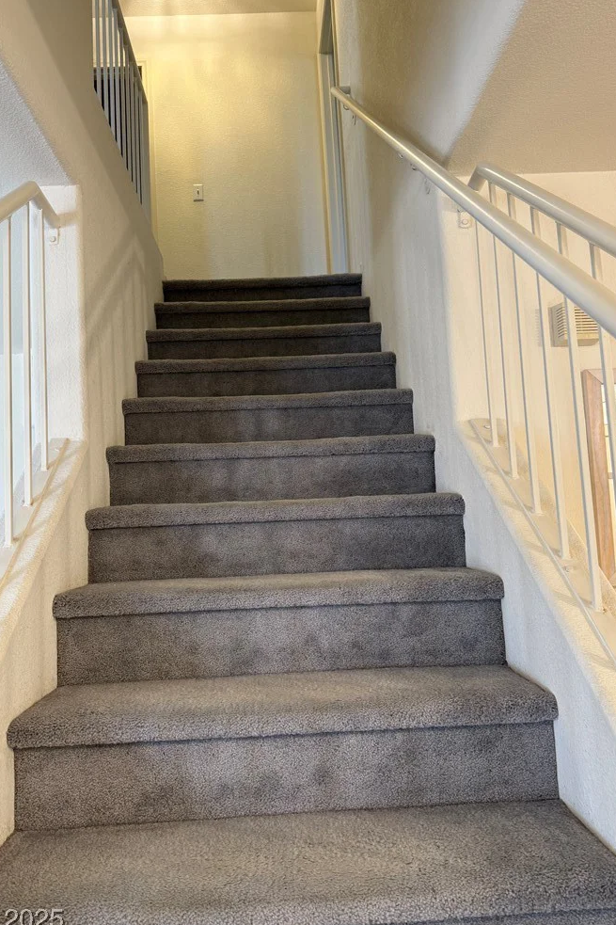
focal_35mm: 26
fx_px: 668
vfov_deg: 69.4
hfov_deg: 49.5
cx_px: 298
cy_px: 465
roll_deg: +2.5
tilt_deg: +5.1
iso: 125
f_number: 1.78
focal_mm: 6.76
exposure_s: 1/60
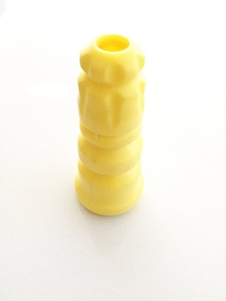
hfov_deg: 48.2
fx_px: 252
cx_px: 113
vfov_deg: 61.6
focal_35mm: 29
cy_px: 150
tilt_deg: -50.5
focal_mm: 4.15
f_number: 2.2
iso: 64
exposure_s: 1/100
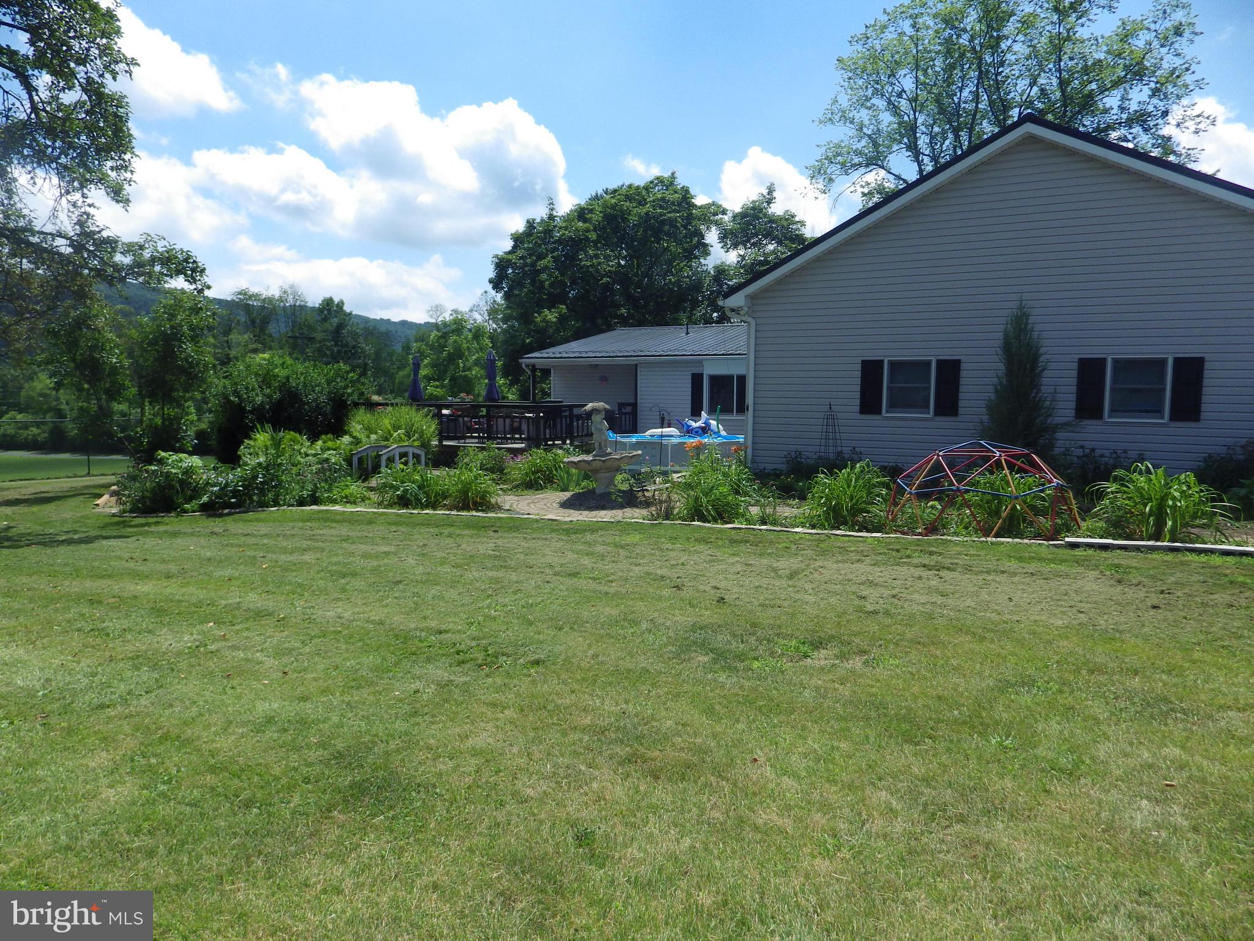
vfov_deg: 61.1
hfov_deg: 76.4
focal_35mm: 22
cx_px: 627
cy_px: 470
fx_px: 797
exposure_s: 1/1250
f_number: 3.1
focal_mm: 4
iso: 100
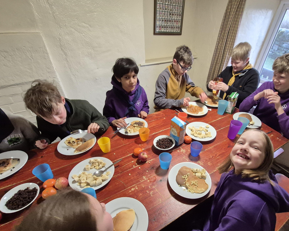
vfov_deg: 75.9
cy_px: 142
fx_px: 145
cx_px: 162
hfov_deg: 89.2
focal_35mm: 17
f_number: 2.2
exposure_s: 1/50
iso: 500
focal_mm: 1.74
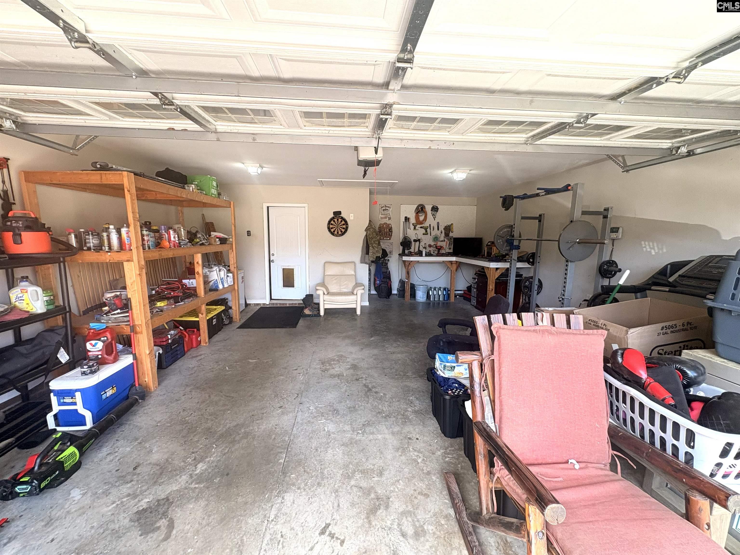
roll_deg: -0.3
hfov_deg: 102.1
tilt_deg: -4.9
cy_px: 278
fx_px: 299
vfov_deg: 85.7
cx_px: 370
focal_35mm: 14
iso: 100
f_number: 2.2
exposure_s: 1/120
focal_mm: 2.22
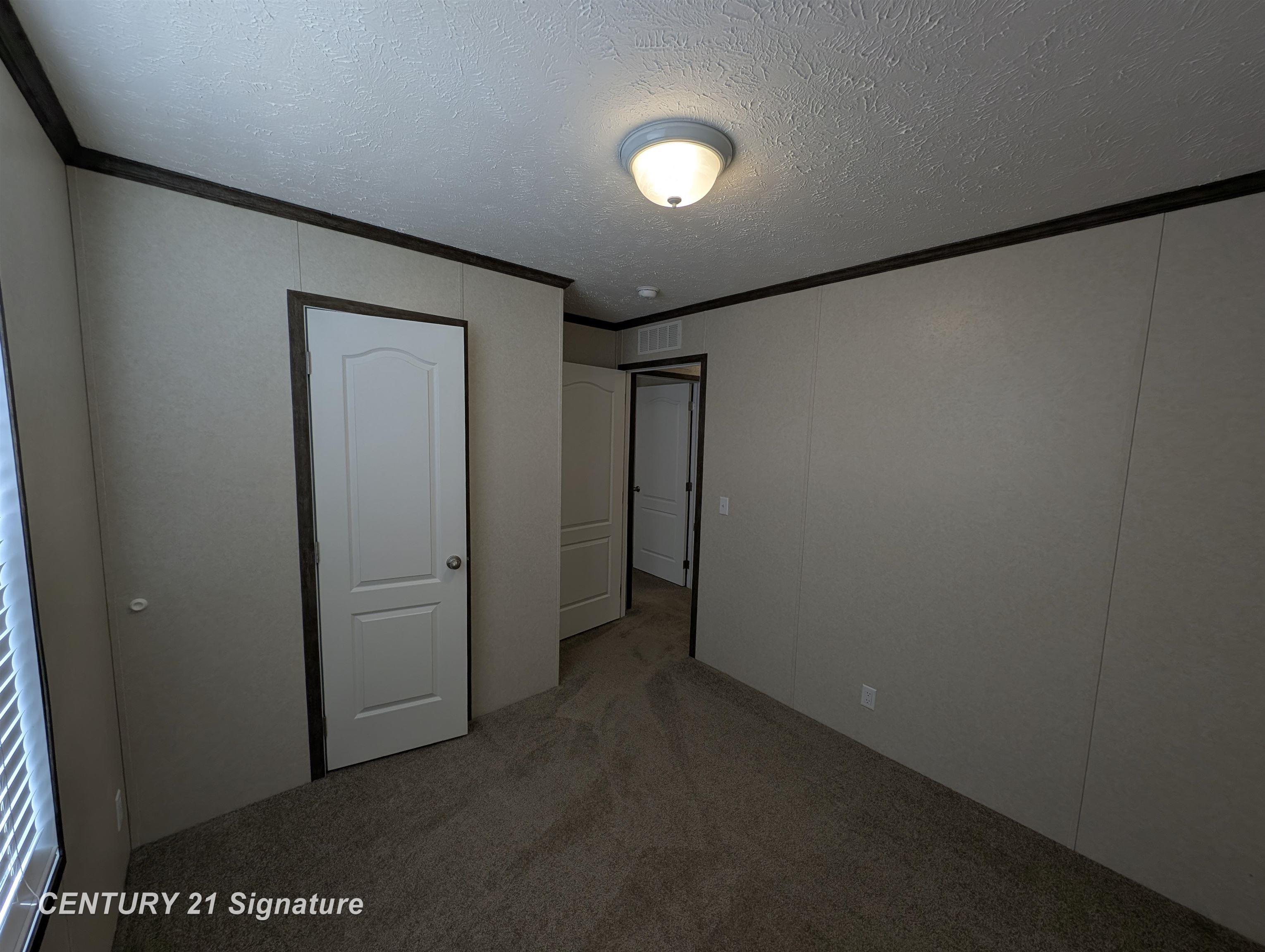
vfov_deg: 94.6
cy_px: 476
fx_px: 439
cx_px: 632
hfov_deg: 110.5
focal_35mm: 12
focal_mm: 2.23
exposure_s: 1/160
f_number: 1.95
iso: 44
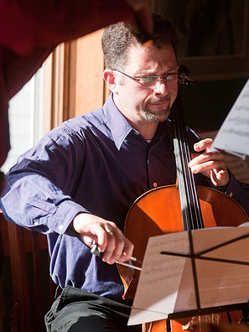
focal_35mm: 238
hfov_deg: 6.3
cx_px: 124
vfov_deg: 8.3
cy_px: 176
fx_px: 2278
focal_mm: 145
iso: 640
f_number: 4
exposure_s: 1/1000
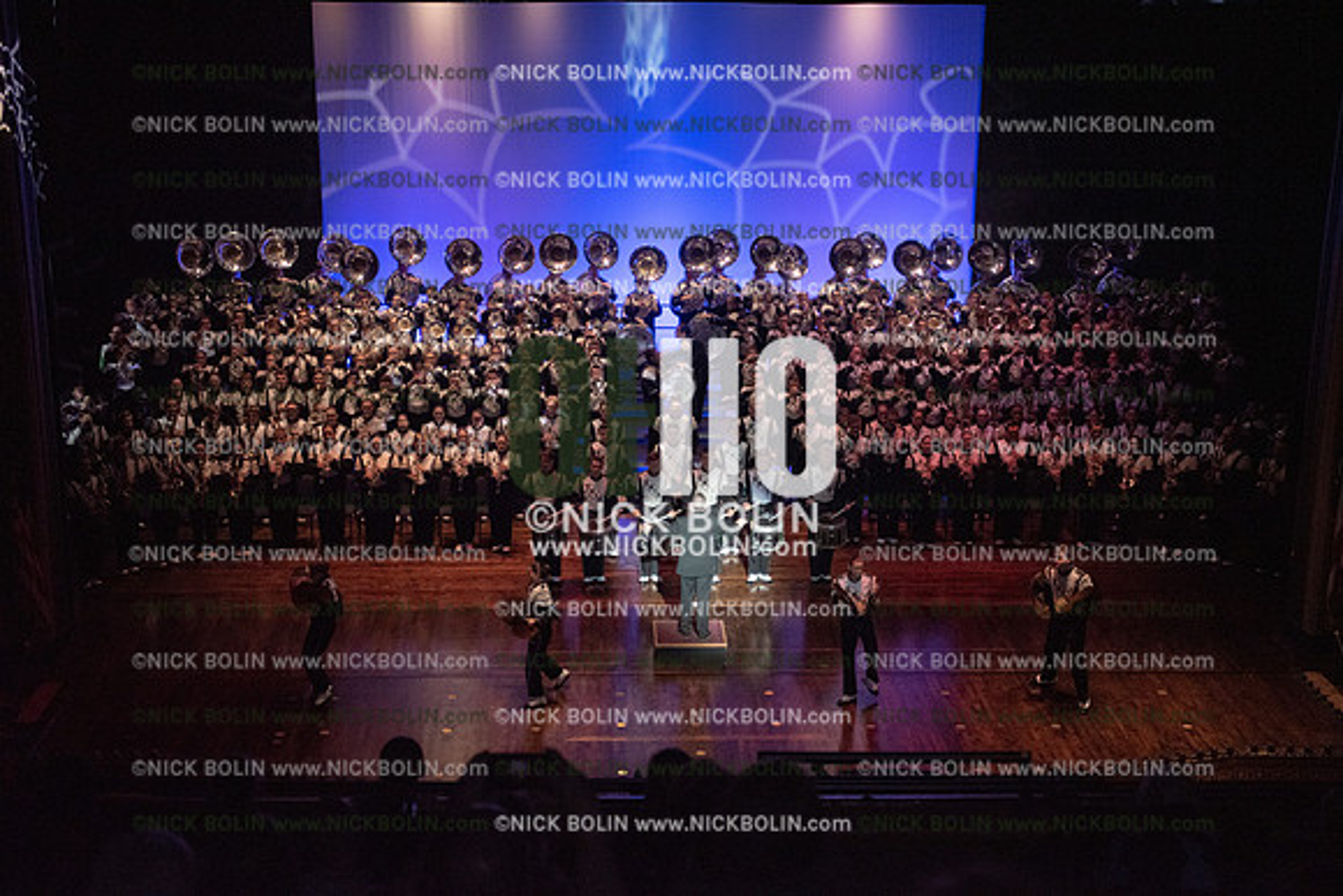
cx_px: 672
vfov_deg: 26.0
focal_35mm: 52
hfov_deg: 38.2
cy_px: 448
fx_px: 1940
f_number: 2.8
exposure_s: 1/640
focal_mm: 52
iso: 2000
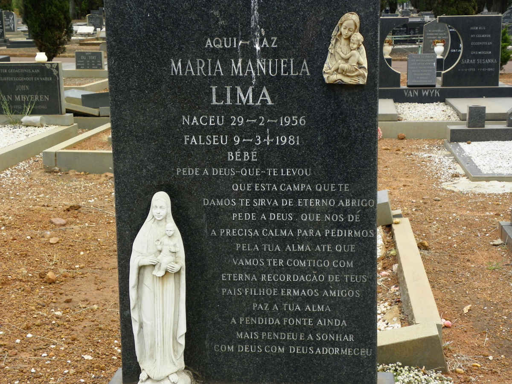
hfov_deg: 30.3
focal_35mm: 64
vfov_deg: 22.9
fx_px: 947
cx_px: 256
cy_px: 192
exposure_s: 1/250
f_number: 3.5
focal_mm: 11.4
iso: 64
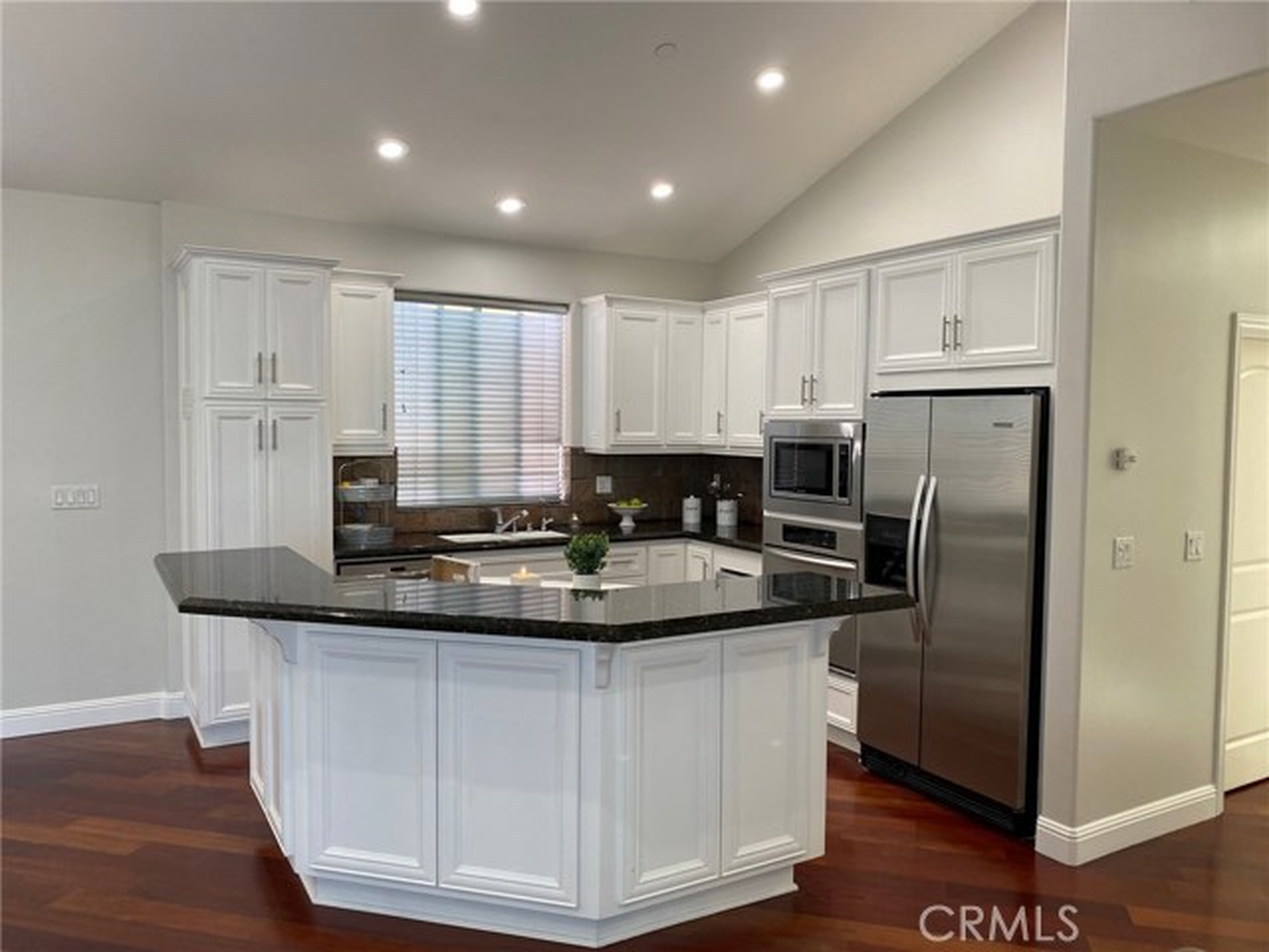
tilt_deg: -3.3
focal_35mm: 26
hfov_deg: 67.3
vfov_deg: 53.1
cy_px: 476
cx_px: 634
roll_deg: -0.3
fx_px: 953
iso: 125
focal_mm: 4.25
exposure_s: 1/120
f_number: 1.8
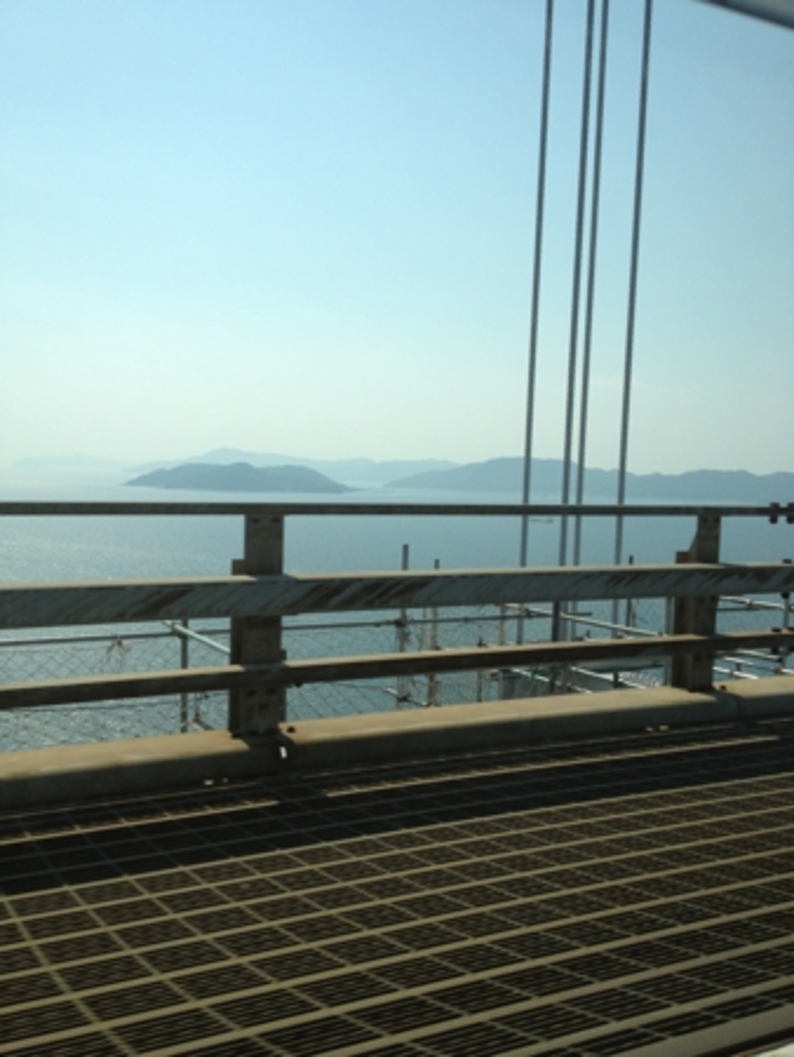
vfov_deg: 52.6
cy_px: 528
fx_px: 1069
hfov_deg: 40.7
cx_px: 397
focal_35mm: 35
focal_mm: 4.28
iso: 64
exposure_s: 1/2762
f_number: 2.4
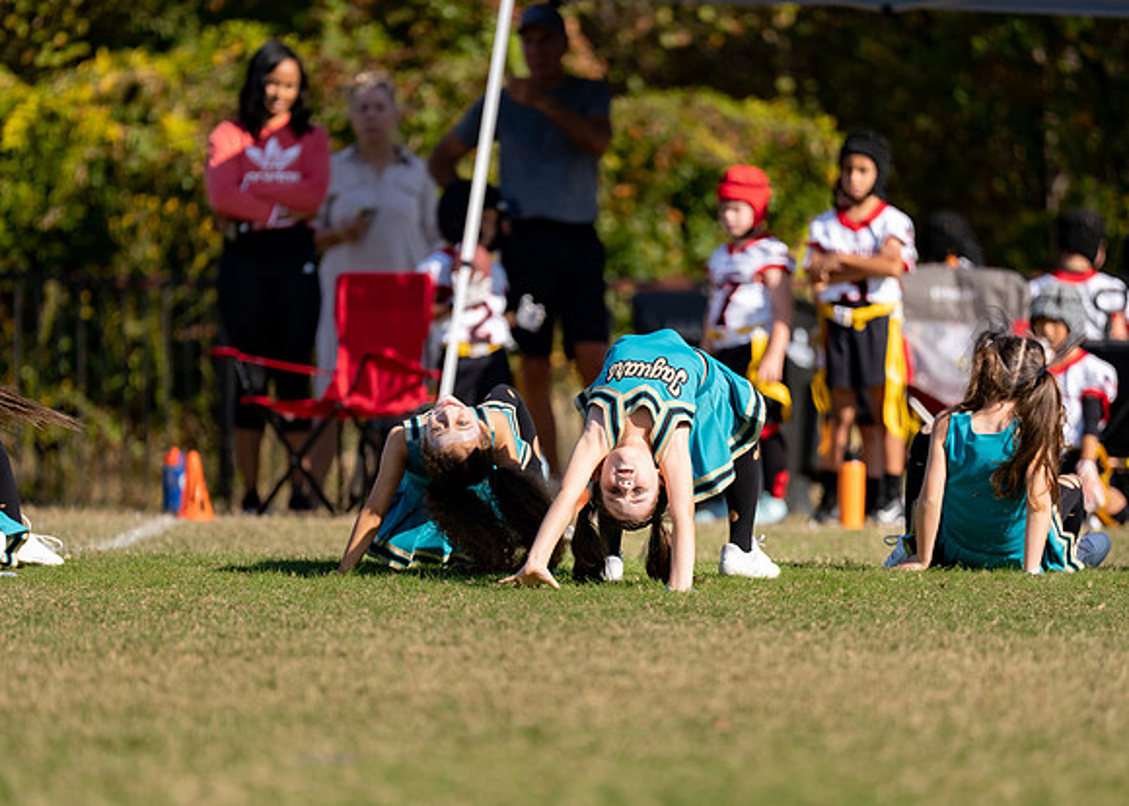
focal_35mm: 267
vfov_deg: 5.4
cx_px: 580
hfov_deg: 7.6
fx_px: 8554
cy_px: 502
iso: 160
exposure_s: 1/4000
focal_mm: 200
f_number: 2.8
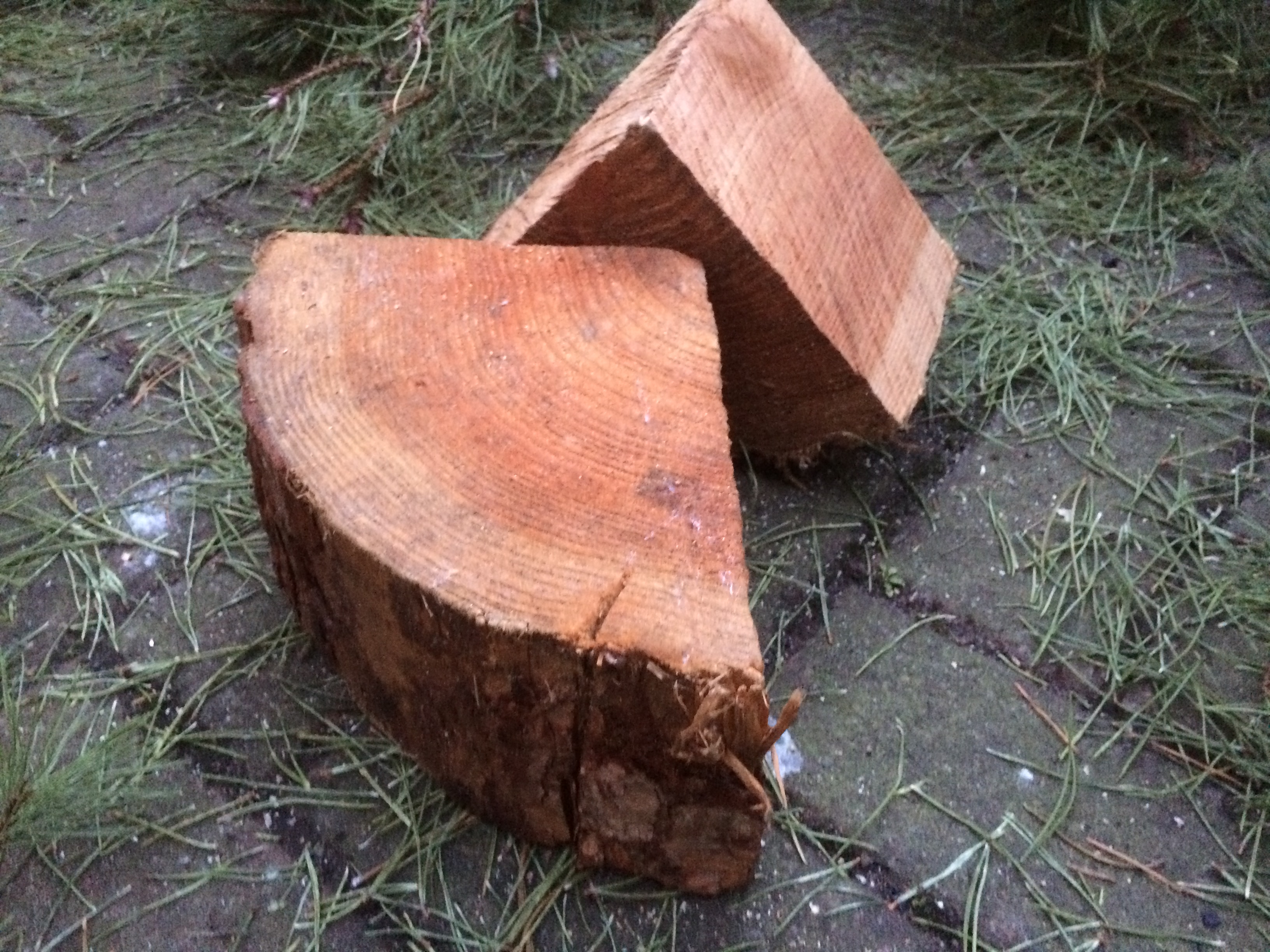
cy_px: 476
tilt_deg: -47.6
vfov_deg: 48.2
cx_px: 635
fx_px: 1064
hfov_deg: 61.7
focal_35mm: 29
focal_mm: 4.15
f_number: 2.2
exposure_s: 1/17
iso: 400
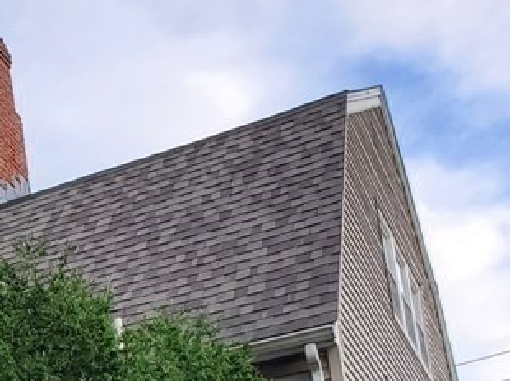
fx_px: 1266
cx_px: -239
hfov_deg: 19.9
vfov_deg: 15.8
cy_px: 563
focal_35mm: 86
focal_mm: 4.3
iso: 50
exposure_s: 1/236
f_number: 2.4
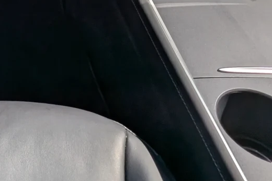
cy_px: -149
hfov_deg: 34.6
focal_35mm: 50
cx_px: -21
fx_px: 378
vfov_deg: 19.6
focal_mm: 1.95
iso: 43
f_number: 2.2
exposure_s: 1/971
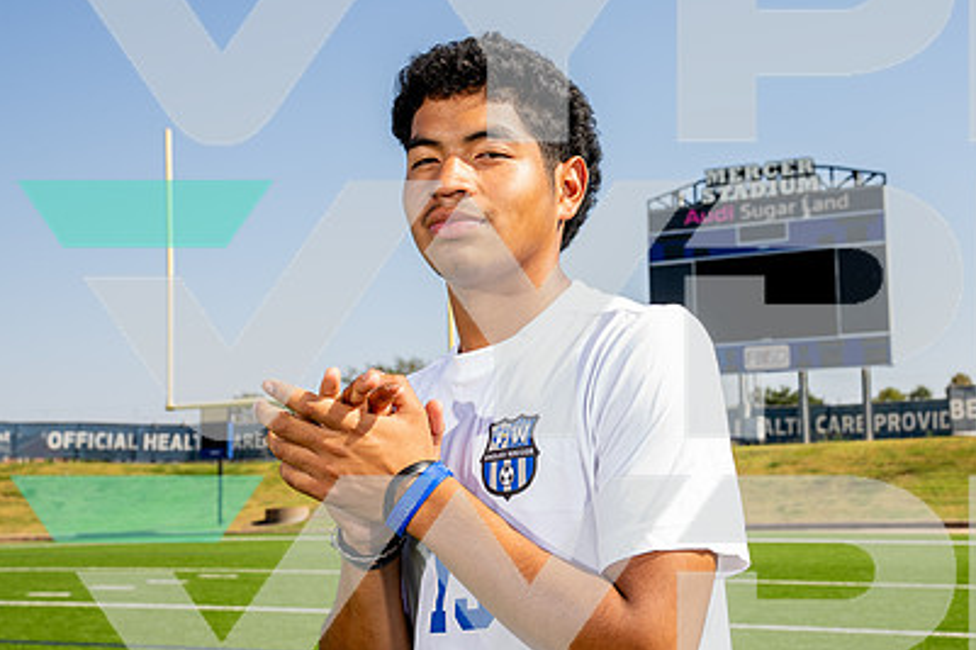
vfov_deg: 24.6
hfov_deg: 36.0
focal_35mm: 55
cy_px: 310
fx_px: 1490
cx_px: 638
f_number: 7.1
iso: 50
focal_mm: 38
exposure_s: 1/125
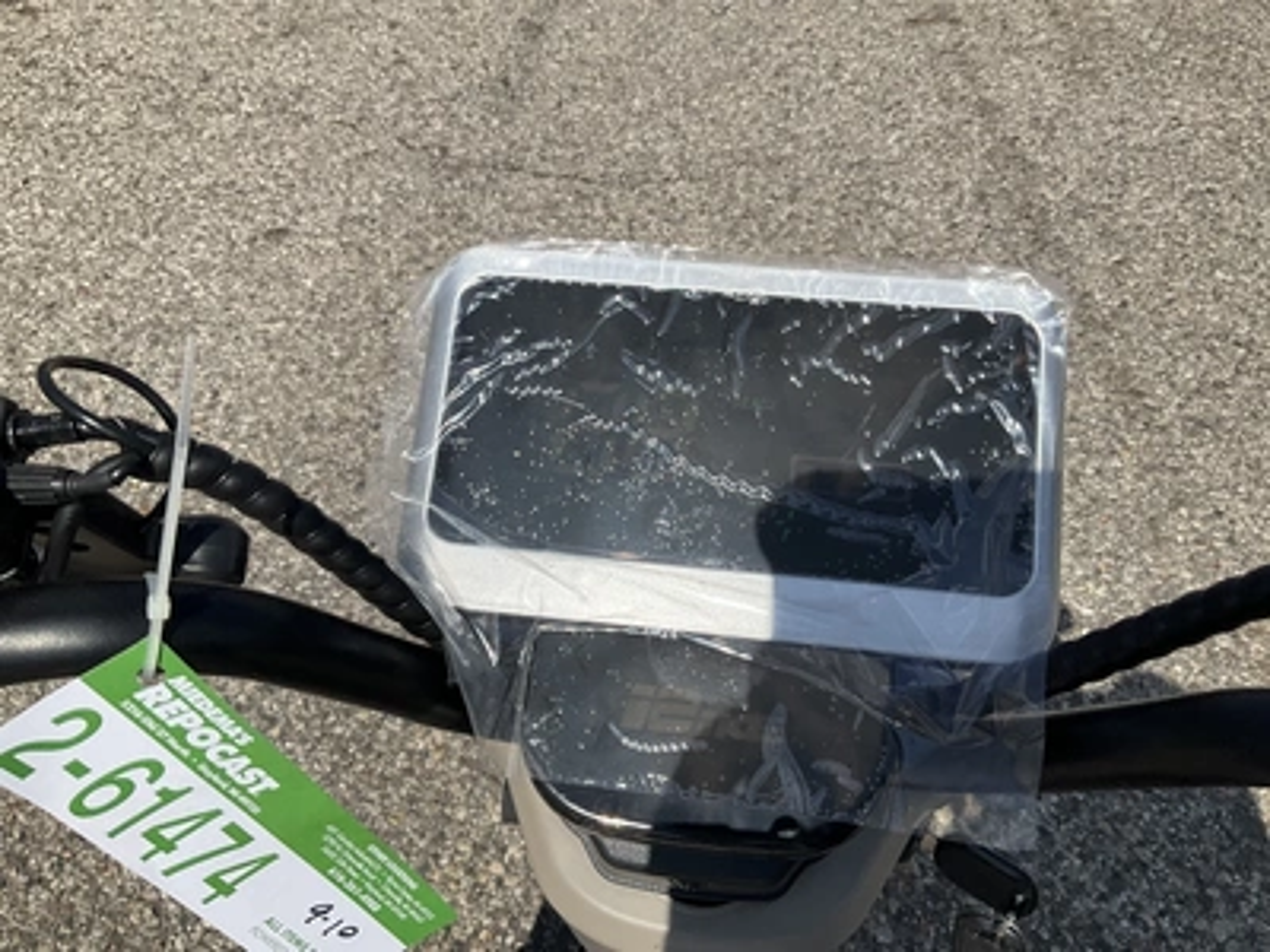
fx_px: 1064
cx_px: 635
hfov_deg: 61.7
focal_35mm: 29
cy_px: 476
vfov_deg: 48.2
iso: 25
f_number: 1.8
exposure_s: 1/2959
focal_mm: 3
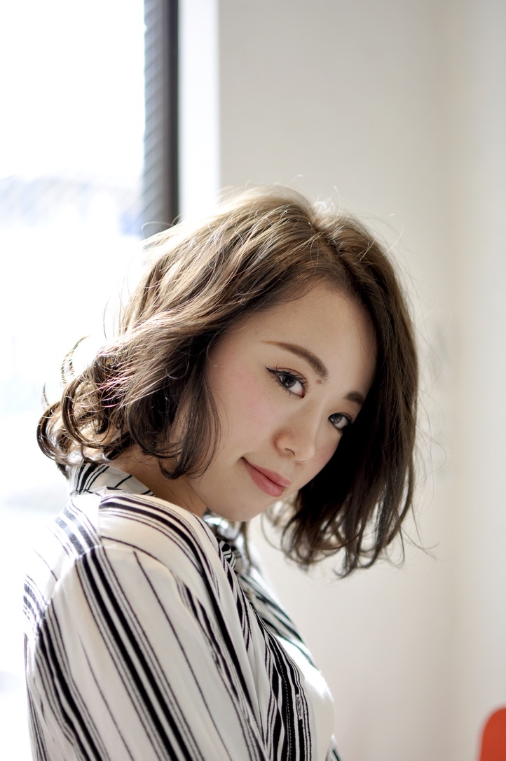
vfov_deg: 37.9
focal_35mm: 52
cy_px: 380
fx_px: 1110
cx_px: 253
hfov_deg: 25.7
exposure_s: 1/320
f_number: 1.8
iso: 200
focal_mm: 35
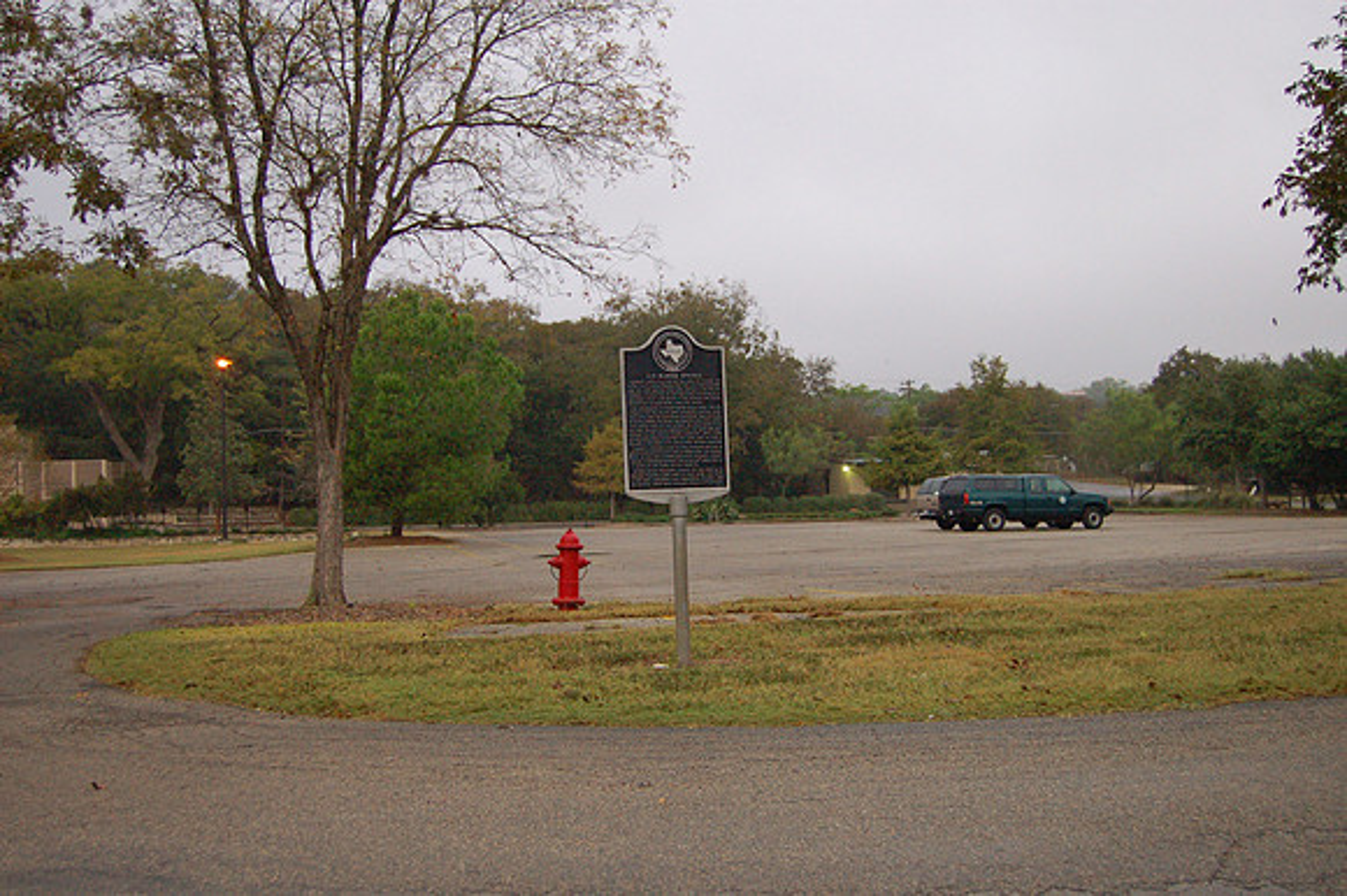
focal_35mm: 34
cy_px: 448
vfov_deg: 38.3
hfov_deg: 55.1
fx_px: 1290
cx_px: 674
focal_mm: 23
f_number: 3.8
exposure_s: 1/320
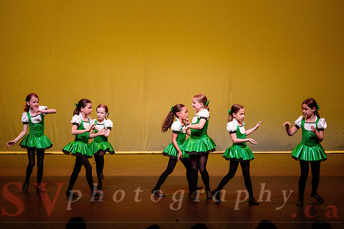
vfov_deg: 10.1
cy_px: 113
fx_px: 1299
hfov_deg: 15.1
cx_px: 183
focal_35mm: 136
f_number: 2.8
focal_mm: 112
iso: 1250
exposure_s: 1/500
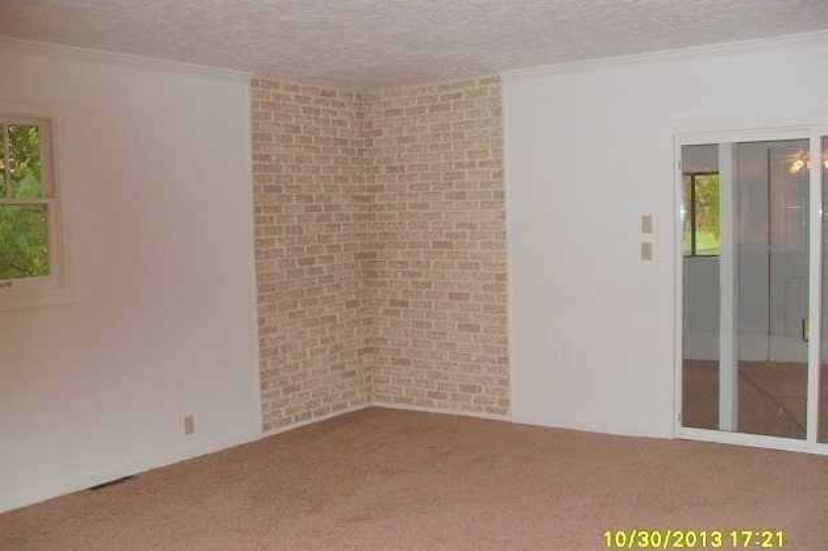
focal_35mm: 36
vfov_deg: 36.8
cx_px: 417
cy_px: 285
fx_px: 828
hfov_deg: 53.1
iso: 160
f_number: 2.8
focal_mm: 6.3
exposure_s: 1/45
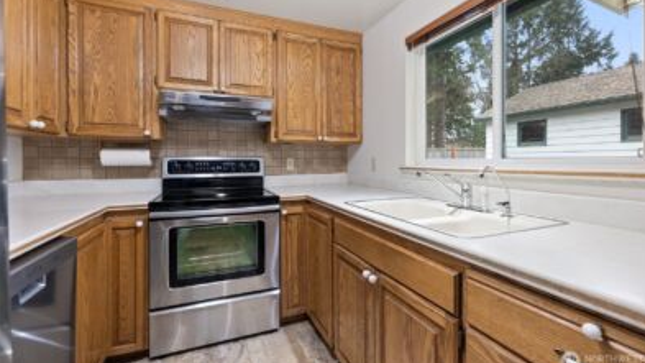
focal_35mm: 16
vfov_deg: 66.8
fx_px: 274
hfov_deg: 99.4
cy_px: 157
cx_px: 327
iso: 400
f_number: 5.6
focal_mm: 10
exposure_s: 1/13
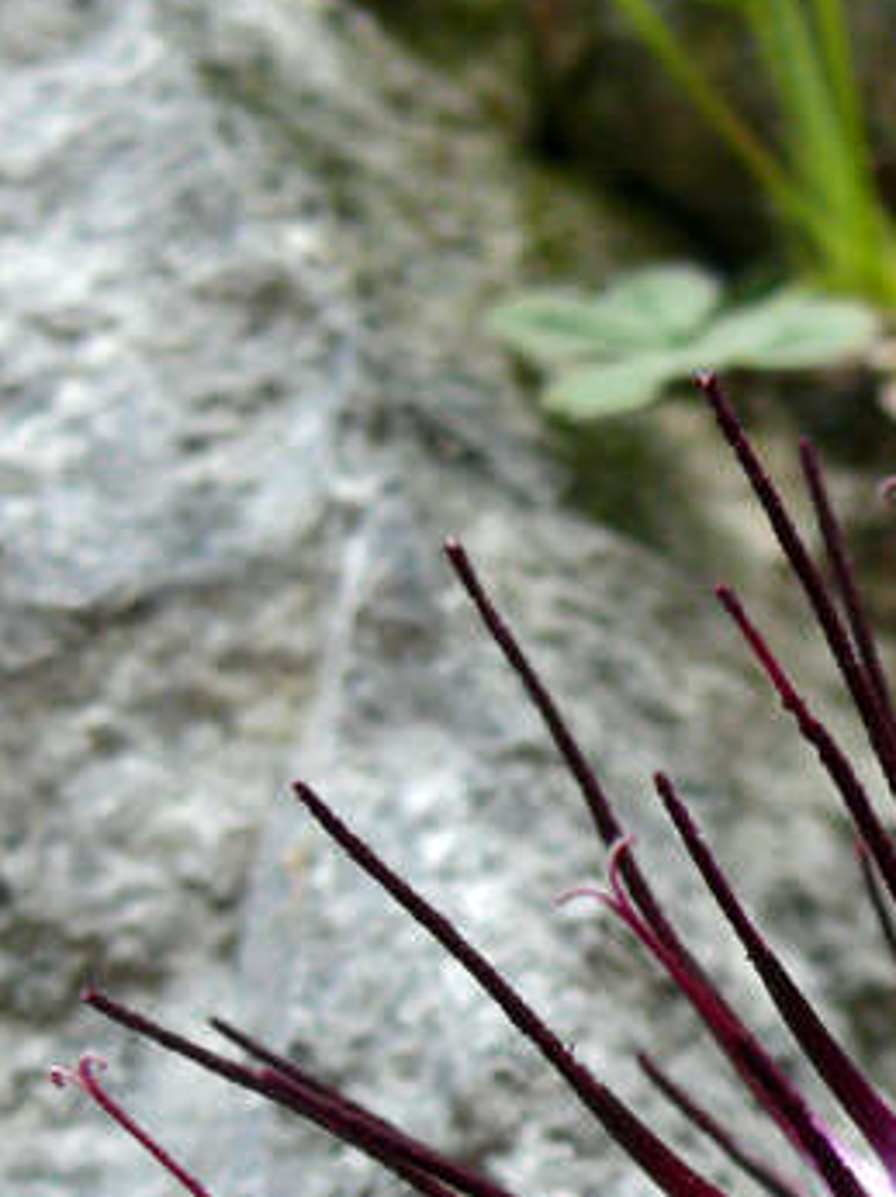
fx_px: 3697
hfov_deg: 13.4
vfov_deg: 17.1
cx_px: 1128
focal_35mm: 107
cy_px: 1623
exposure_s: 1/160
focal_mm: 7.4
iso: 100
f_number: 3.2
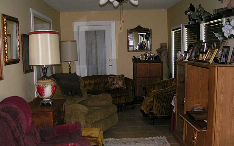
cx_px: 116
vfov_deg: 31.2
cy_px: 74
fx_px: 261
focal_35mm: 41
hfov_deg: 48.2
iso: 200
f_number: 2.8
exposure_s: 1/40
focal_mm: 5.8
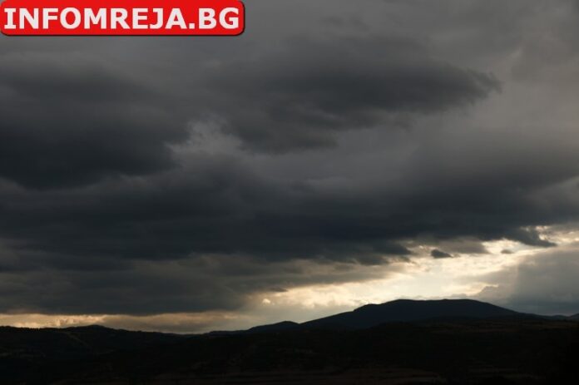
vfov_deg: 18.2
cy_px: 192
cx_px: 290
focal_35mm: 75
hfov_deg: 27.0
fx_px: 1205
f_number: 8
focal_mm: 50
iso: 200
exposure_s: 1/420
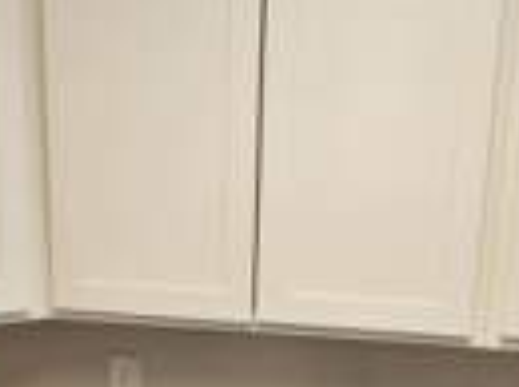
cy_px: 321
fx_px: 718
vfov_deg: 29.3
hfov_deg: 39.7
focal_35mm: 48
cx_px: 263
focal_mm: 2.2
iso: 160
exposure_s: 1/60
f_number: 2.2
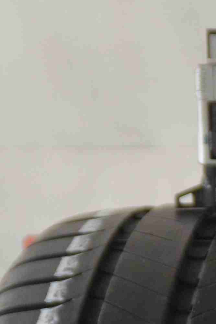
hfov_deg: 5.9
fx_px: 2024
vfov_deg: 9.0
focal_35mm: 225
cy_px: 404
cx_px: 508
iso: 800
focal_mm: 25
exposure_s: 1/60
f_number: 4
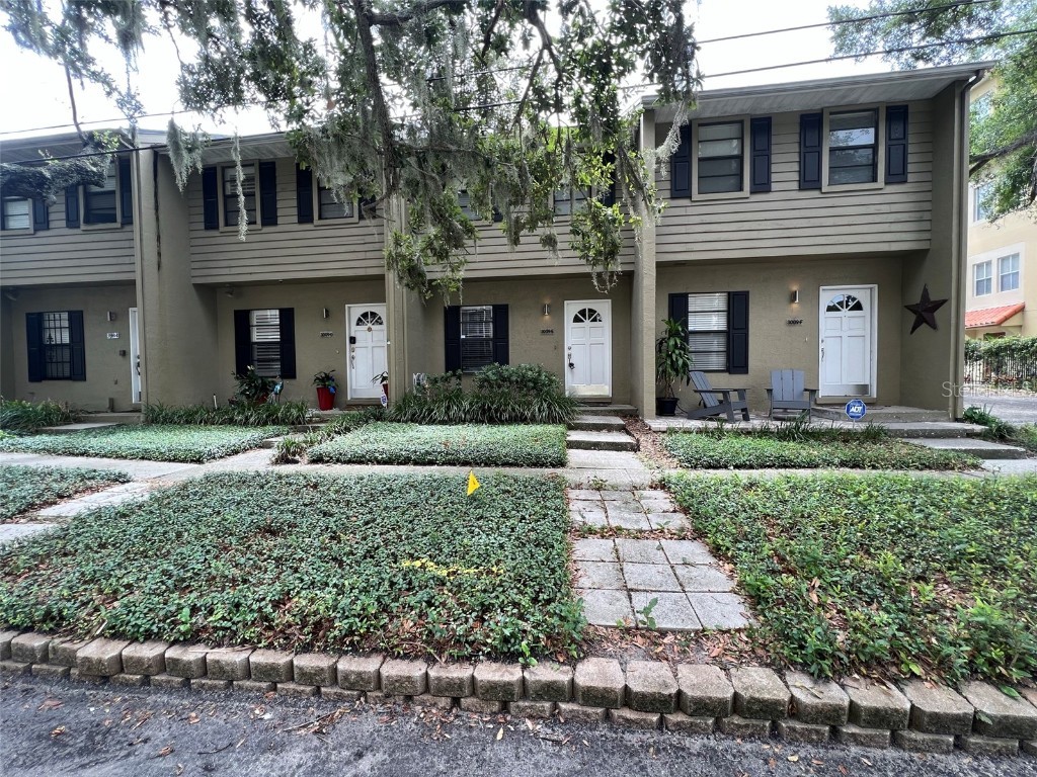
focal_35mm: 13
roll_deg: +1.3
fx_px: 389
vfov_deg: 89.9
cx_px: 518
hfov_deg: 106.2
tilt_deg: -1.7
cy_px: 388
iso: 32
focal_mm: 1.57
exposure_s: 1/167
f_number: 1.8
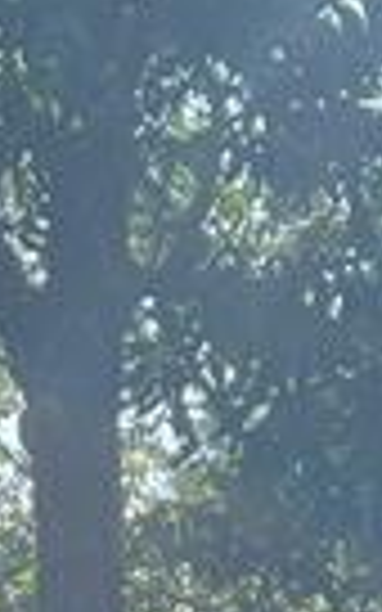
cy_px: 1458
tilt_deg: -7.0
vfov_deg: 9.1
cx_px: -117
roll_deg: +1.5
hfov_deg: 6.3
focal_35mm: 207
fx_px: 3448
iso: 50
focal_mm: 5.7
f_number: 1.5
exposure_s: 1/1196
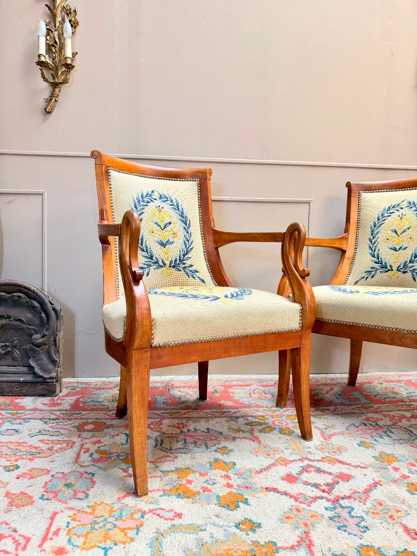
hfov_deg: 56.8
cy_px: 278
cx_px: 208
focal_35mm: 24
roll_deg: +0.0
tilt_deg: -4.3
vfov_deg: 71.6
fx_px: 385
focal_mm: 6.76
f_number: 1.78
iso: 200
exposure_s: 1/94
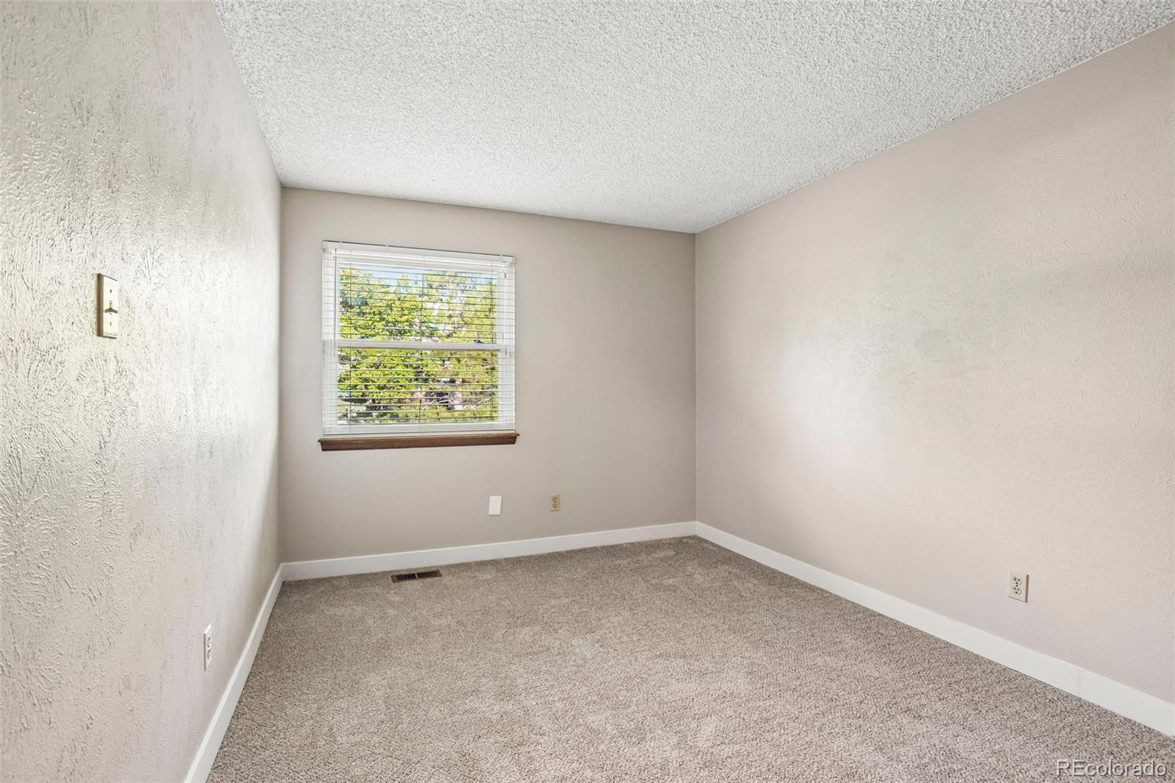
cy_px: 392
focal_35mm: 16
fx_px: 538
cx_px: 588
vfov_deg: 72.0
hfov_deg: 95.0
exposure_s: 1/5
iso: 400
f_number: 8
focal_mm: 11
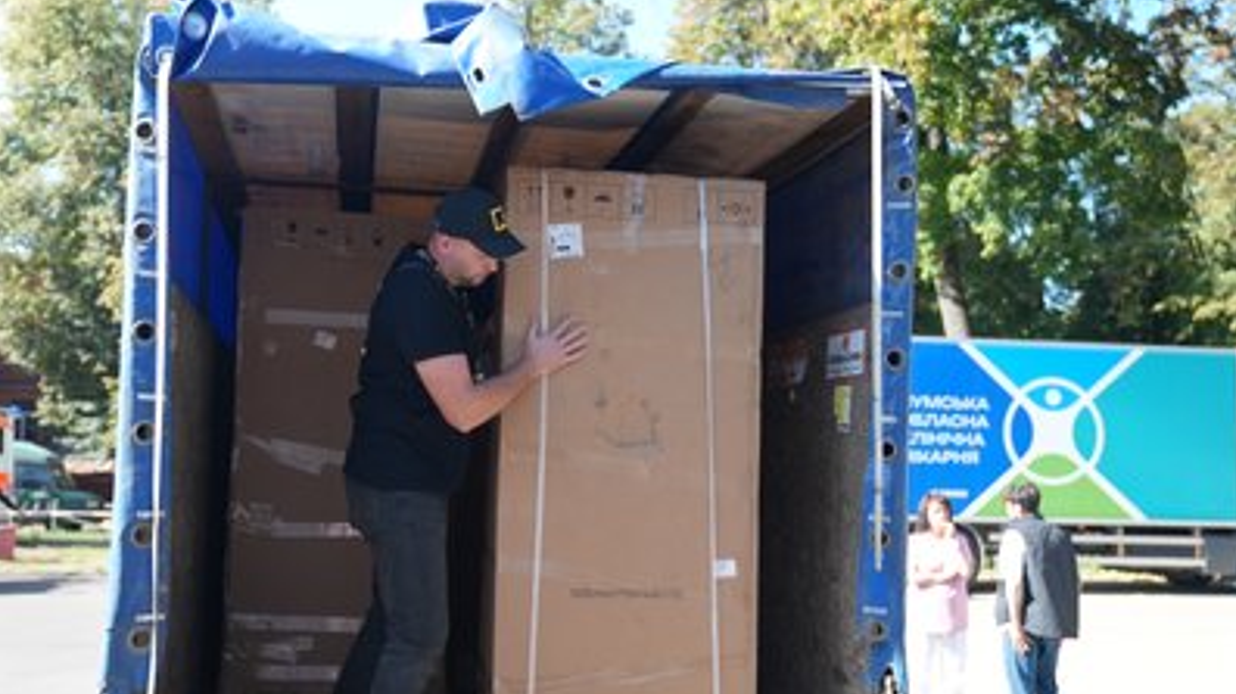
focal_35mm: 37
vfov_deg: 31.9
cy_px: 391
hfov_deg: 54.0
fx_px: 1212
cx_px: 620
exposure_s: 1/160
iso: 2000
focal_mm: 35
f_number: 2.8
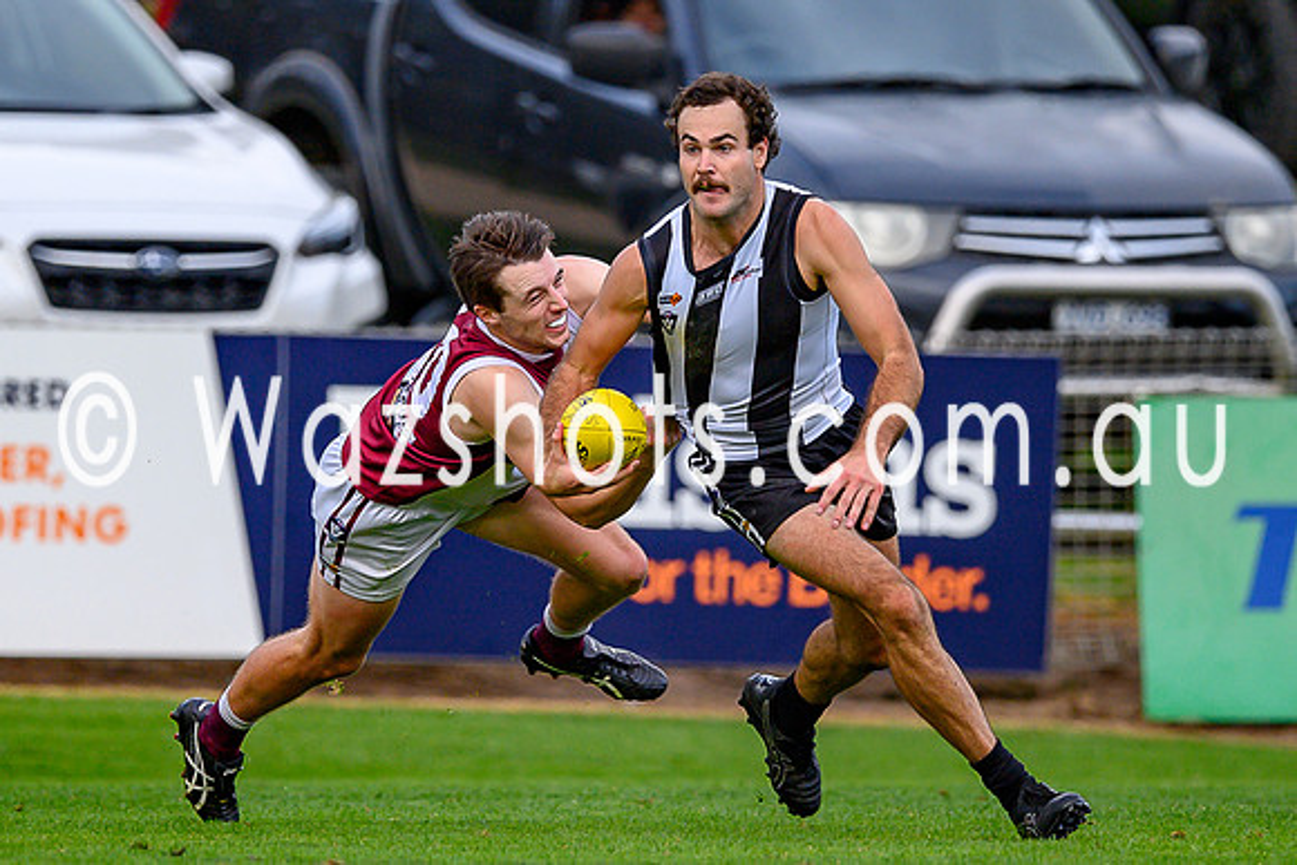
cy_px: 357
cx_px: 591
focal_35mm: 1186
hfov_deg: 1.7
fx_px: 42755
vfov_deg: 1.2
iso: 450
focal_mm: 500
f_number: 4
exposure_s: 1/1600
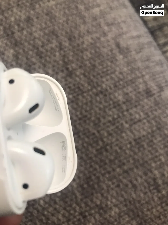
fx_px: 181
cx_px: 84
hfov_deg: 49.8
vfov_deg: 63.4
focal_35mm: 28
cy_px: 112
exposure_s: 1/17
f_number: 1.8
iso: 64
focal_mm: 3.99
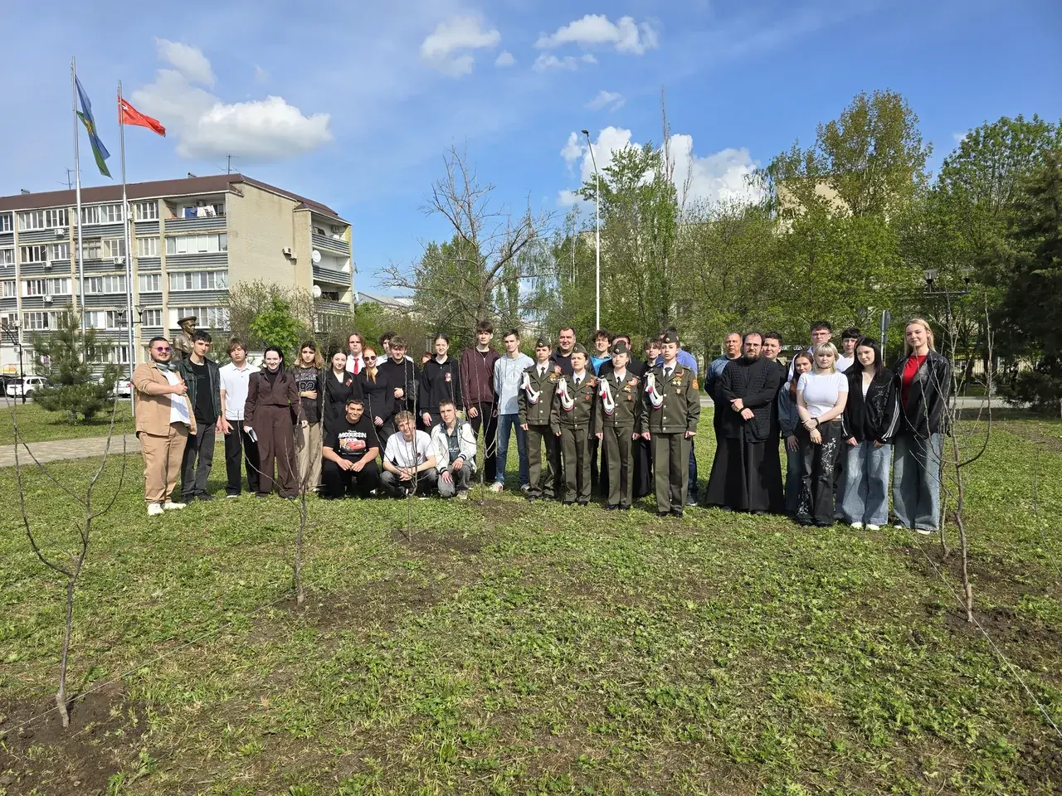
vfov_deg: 58.9
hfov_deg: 73.9
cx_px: 531
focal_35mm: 23
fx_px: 706
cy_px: 398
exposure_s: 1/769
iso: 12
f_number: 1.7
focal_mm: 6.3
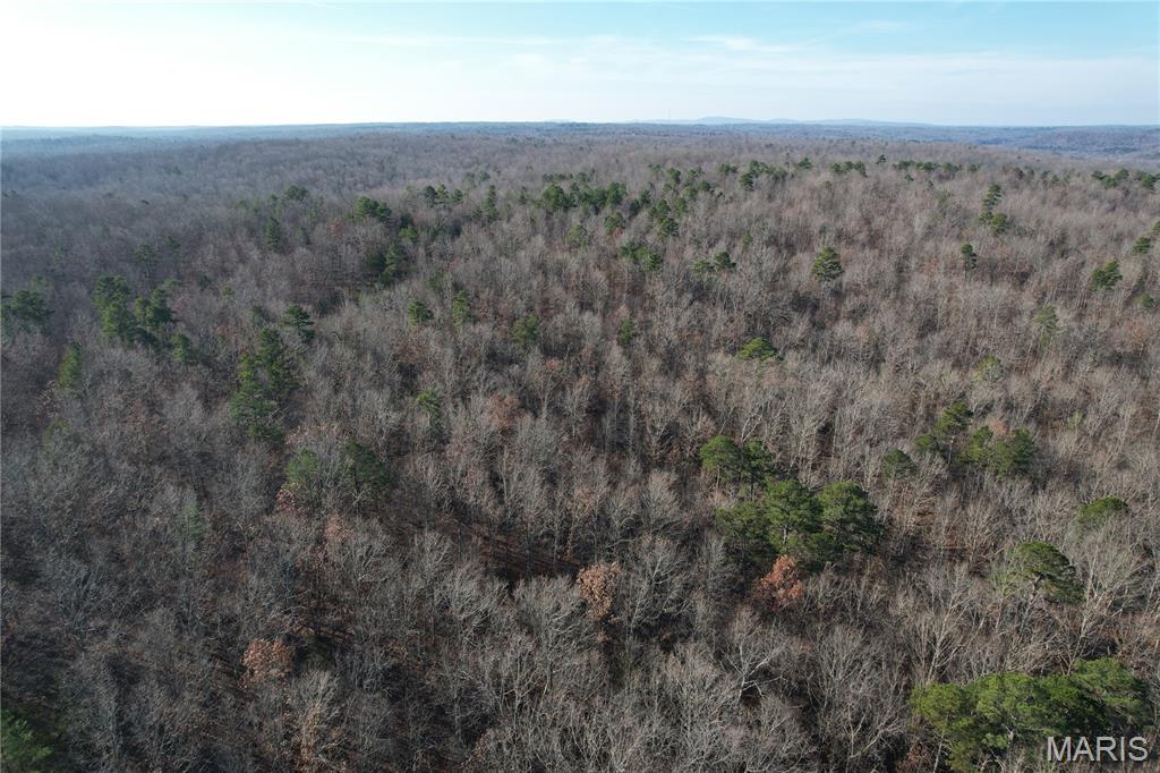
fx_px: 709
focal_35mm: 22
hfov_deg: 78.6
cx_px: 580
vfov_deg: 57.2
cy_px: 386
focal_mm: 8.38
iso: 110
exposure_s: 1/1000
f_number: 2.8
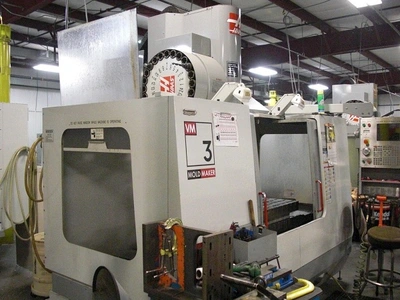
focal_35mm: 36
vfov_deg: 39.7
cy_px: 150
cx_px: 200
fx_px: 416
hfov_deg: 51.4
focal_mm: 6.3
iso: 800
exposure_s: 1/100
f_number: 2.8
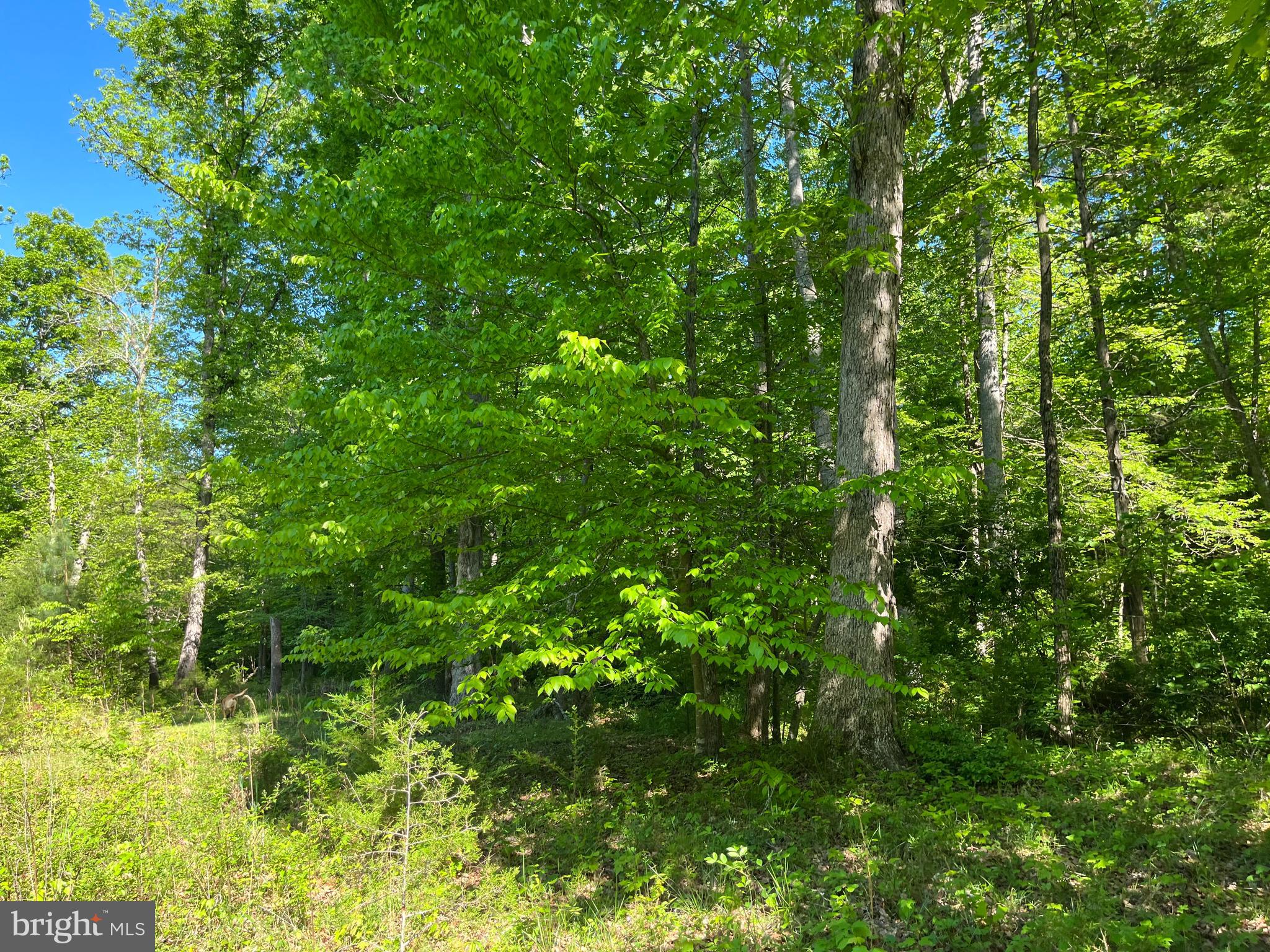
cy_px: 476
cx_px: 635
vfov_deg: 53.1
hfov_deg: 67.3
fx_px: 954
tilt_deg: +6.1
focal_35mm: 26
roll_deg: -1.0
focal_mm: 5.1
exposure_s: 1/322
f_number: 1.6
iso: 50
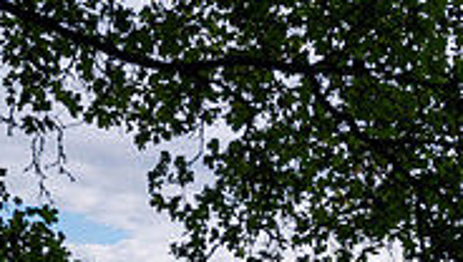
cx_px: 272
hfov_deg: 17.5
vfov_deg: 9.6
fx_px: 1500
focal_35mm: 122
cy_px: 448
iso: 100
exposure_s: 1/400
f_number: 6.3
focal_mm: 37
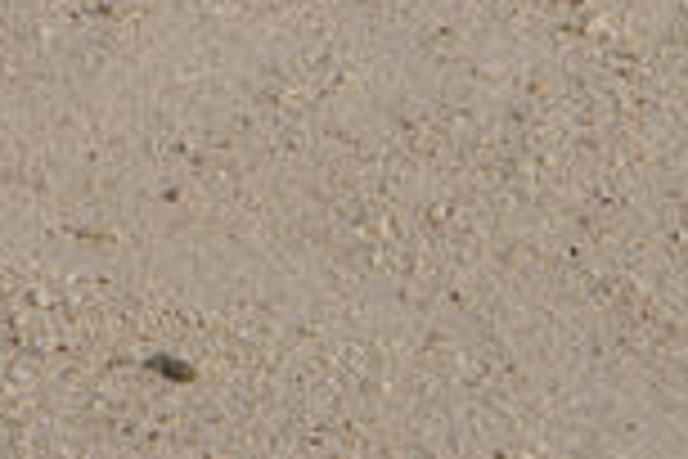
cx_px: -558
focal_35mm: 618
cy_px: -468
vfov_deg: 2.2
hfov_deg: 3.3
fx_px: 11810
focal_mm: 70
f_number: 13
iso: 100
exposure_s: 1/250
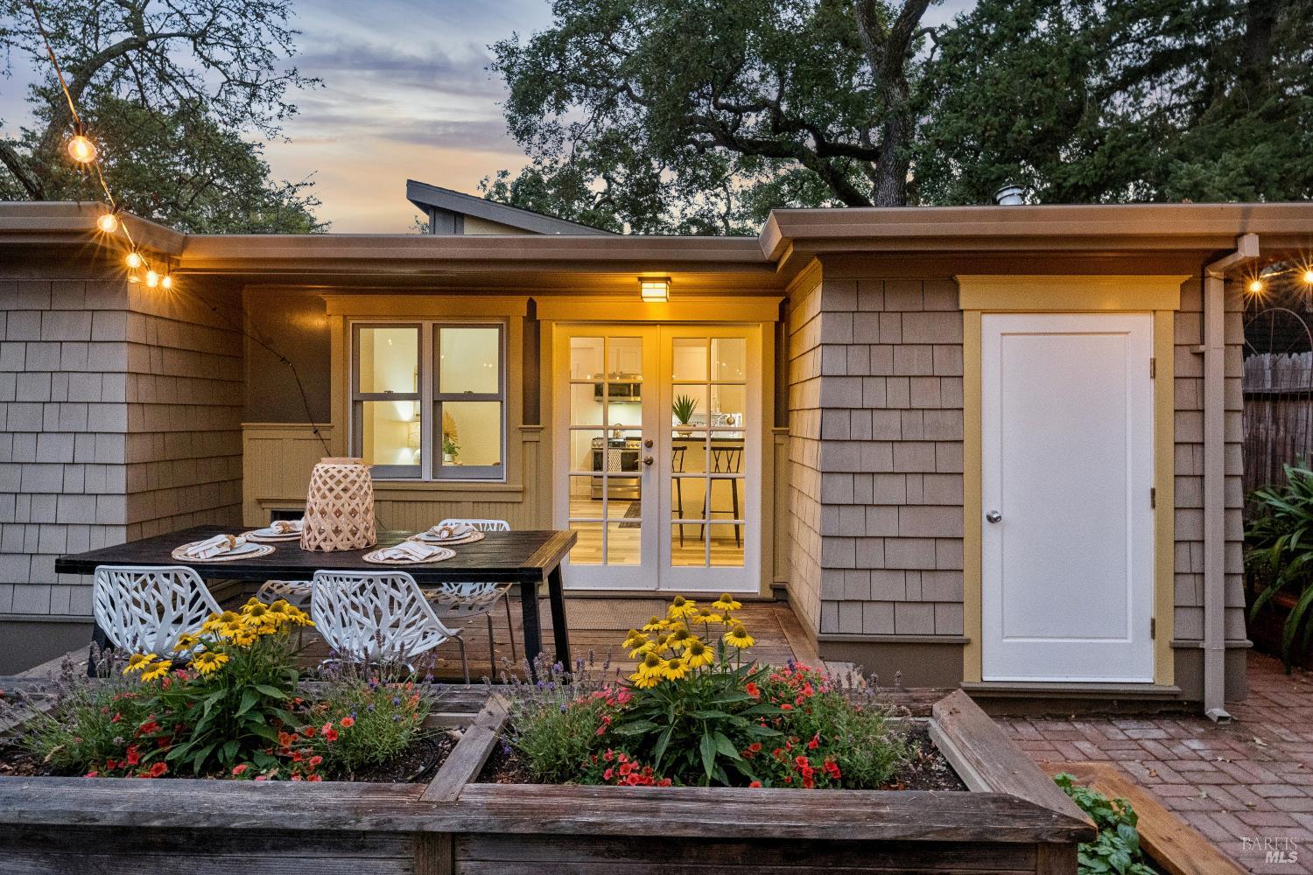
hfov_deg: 86.9
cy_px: 438
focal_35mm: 19
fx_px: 693
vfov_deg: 64.6
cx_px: 656
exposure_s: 1/8
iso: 3200
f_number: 11
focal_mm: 19
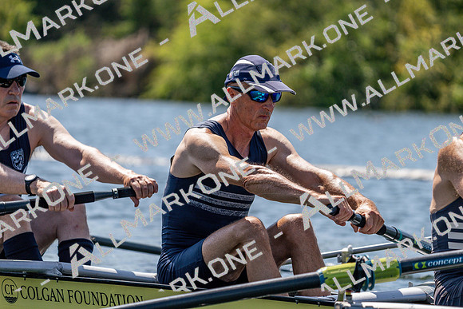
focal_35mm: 280
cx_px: 232
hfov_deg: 7.4
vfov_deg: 4.9
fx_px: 3602
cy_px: 154
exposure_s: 1/2000
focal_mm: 280
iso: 320
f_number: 5.6
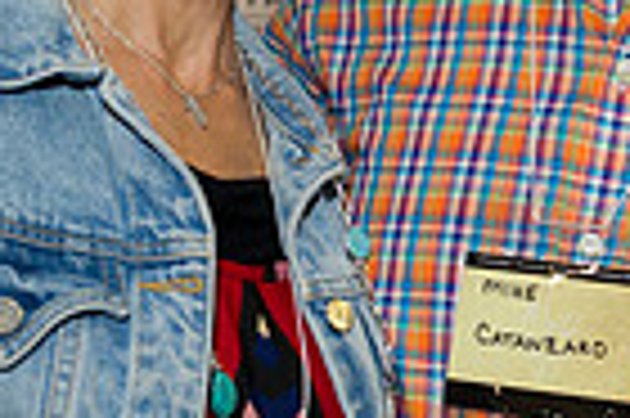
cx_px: 580
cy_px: 108
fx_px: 3618
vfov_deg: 6.6
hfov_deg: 9.9
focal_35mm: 207
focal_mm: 50
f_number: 3.5
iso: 800
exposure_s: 1/125
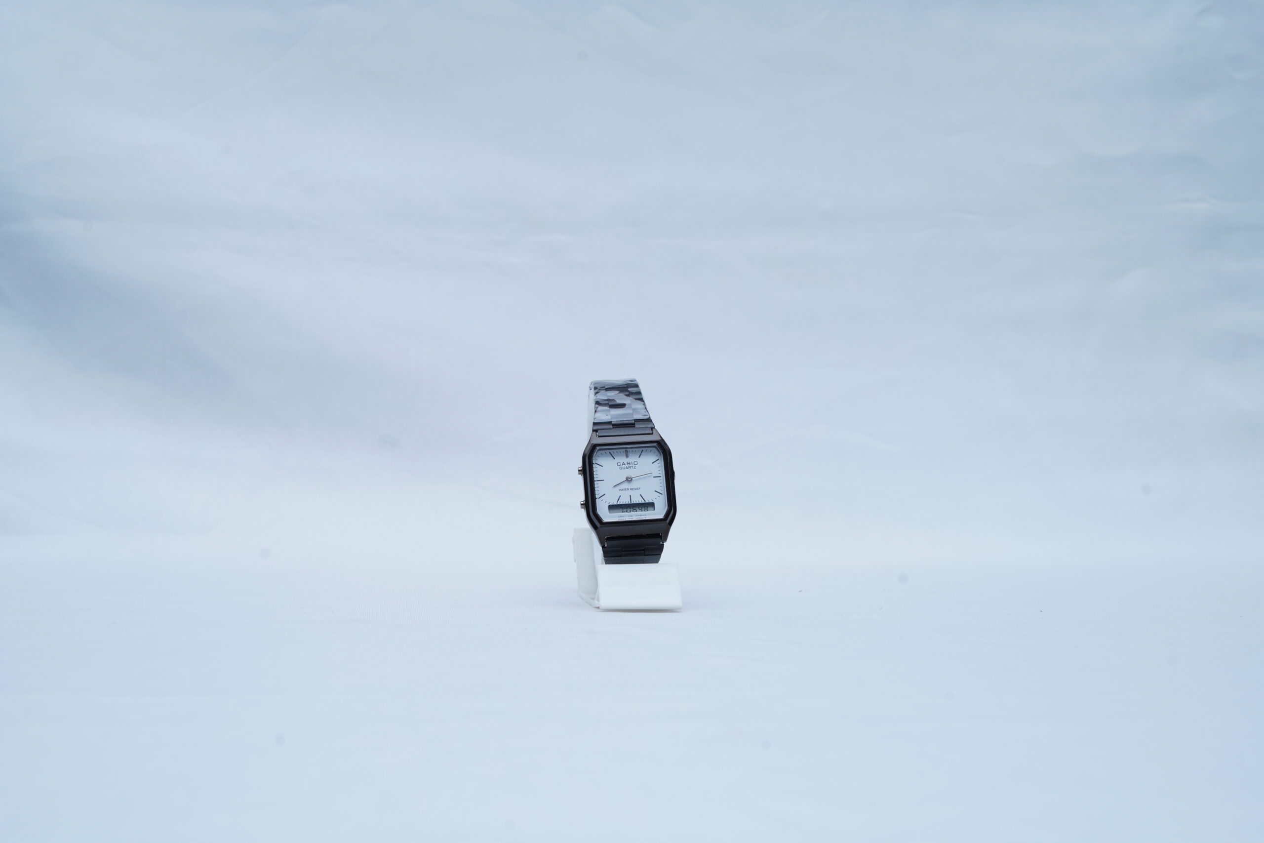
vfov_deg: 27.0
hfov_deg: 39.6
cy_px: 422
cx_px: 632
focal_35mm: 50
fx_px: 1756
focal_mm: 50
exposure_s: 1/160
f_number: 9
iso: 125
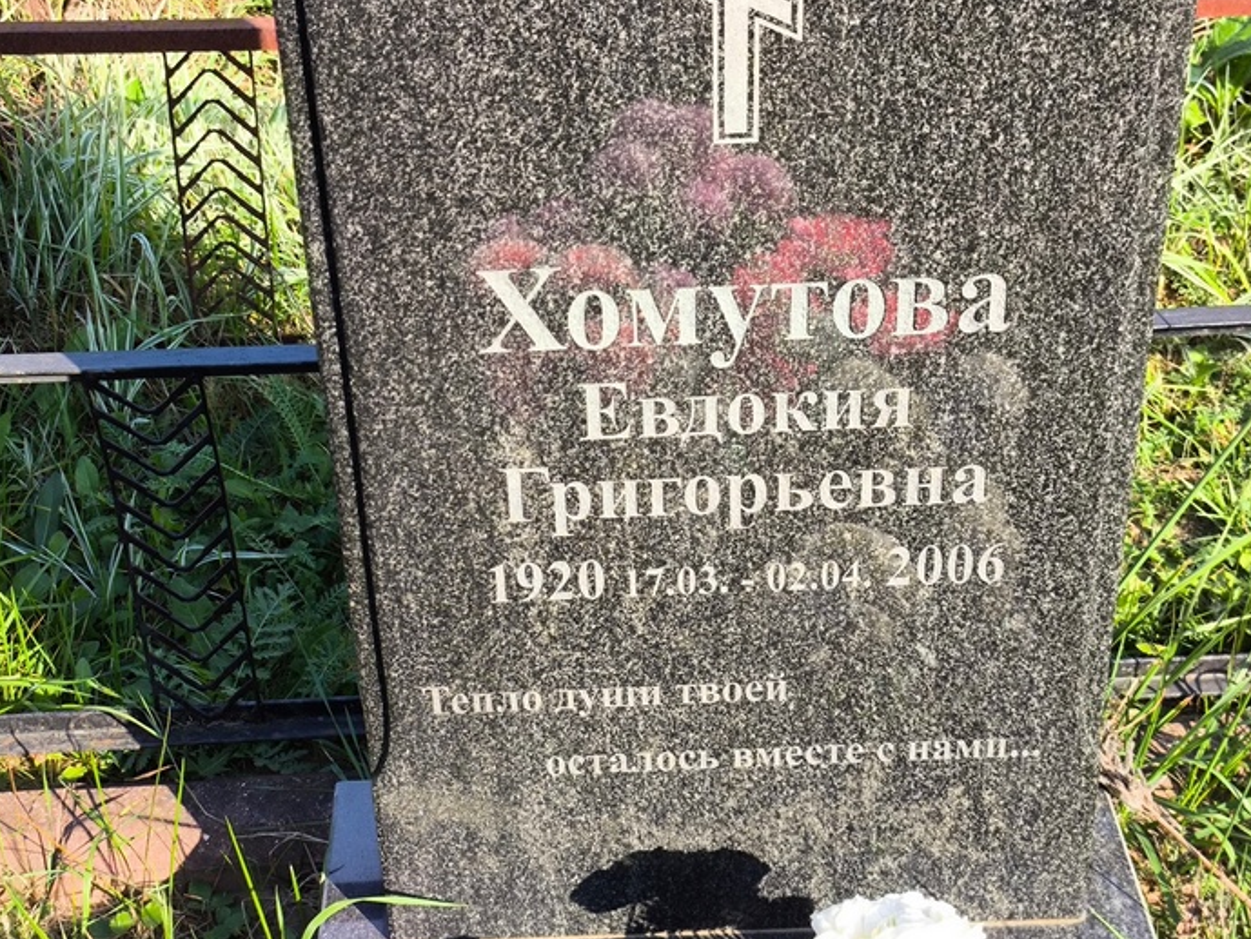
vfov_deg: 25.2
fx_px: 2096
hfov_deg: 33.2
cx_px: 566
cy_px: 456
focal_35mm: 58
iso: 50
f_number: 1.7
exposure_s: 1/499
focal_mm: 4.71
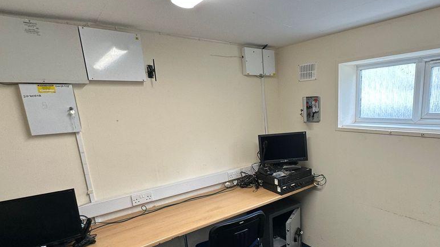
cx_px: 289
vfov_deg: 50.8
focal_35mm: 22
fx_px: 257
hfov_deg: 78.9
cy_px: 157
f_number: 2.2
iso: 80
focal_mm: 2.22
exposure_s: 1/100
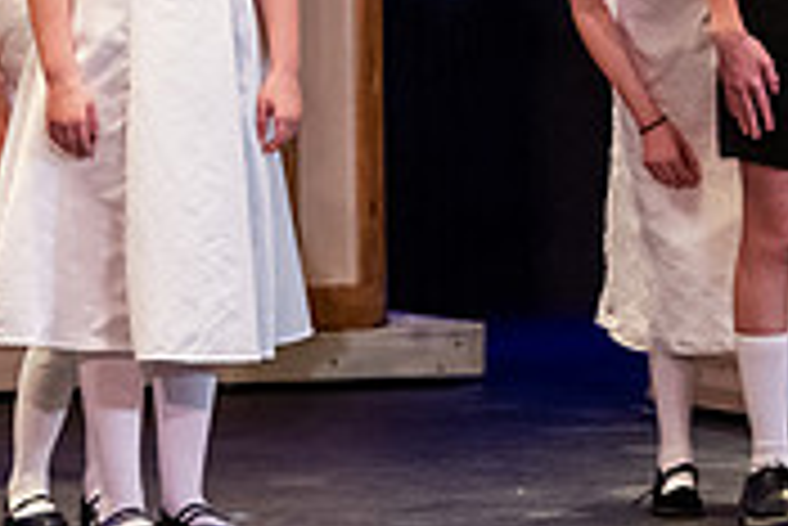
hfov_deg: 4.6
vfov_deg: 3.1
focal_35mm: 447
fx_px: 9792
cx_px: 23
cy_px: -151
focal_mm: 135
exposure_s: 1/320
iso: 4000
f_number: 3.2
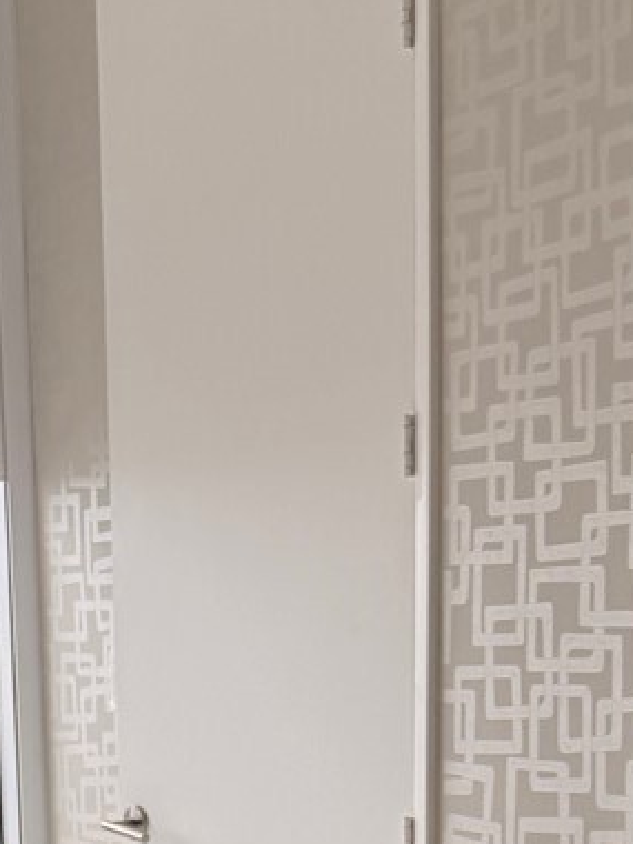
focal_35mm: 101
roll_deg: +2.5
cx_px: -64
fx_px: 2463
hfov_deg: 14.3
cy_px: 1126
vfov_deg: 18.0
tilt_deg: -11.8
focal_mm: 6.76
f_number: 1.78
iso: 160
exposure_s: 1/121
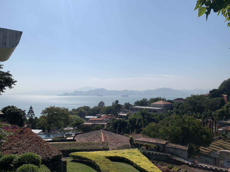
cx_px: 115
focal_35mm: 26
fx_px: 173
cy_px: 86
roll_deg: -0.1
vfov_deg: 53.1
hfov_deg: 67.3
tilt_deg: +3.9
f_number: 1.8
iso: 25
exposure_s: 1/8696
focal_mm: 4.25
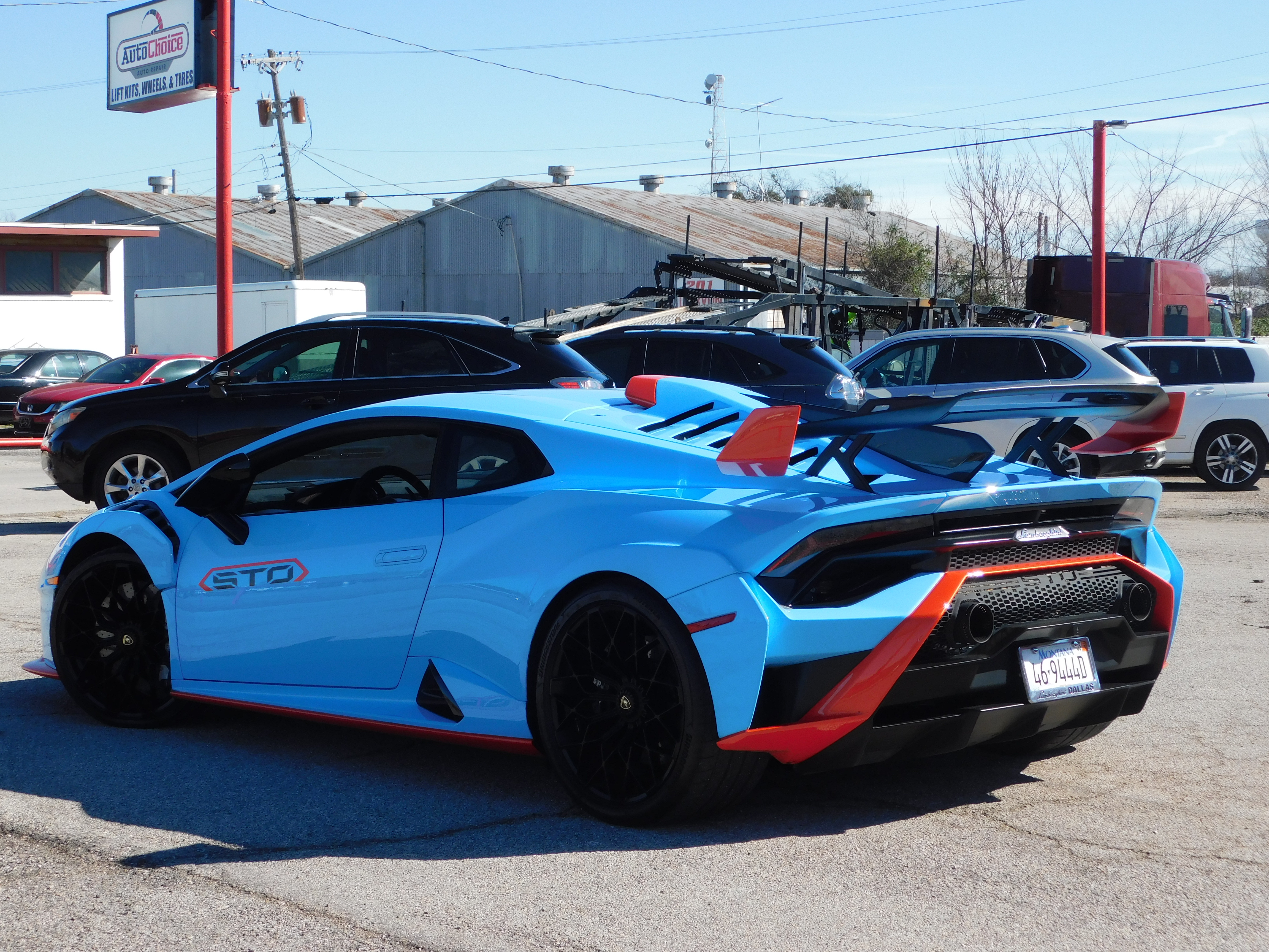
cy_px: 476
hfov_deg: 29.4
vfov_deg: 22.3
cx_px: 634
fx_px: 2420
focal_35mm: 66
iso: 125
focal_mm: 11.7
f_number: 4.2
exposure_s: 1/800
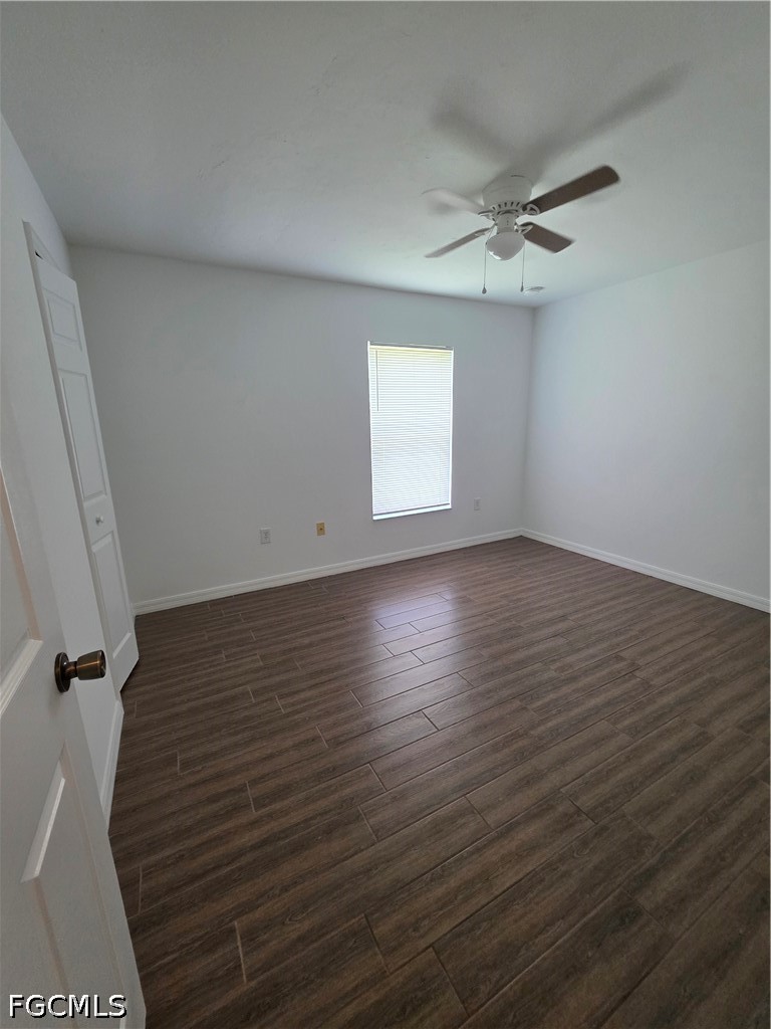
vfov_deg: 106.2
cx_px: 386
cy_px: 514
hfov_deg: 89.9
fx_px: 386
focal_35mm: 13
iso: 320
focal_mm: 2.2
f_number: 1.9
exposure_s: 1/120
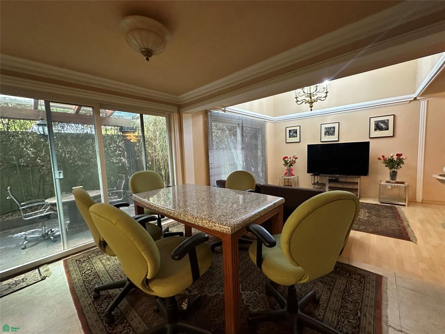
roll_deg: +3.0
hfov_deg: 102.1
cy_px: 167
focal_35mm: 14
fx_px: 180
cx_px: 222
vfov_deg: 85.7
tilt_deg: -3.8
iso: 640
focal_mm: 2.22
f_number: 2.2
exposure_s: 1/60
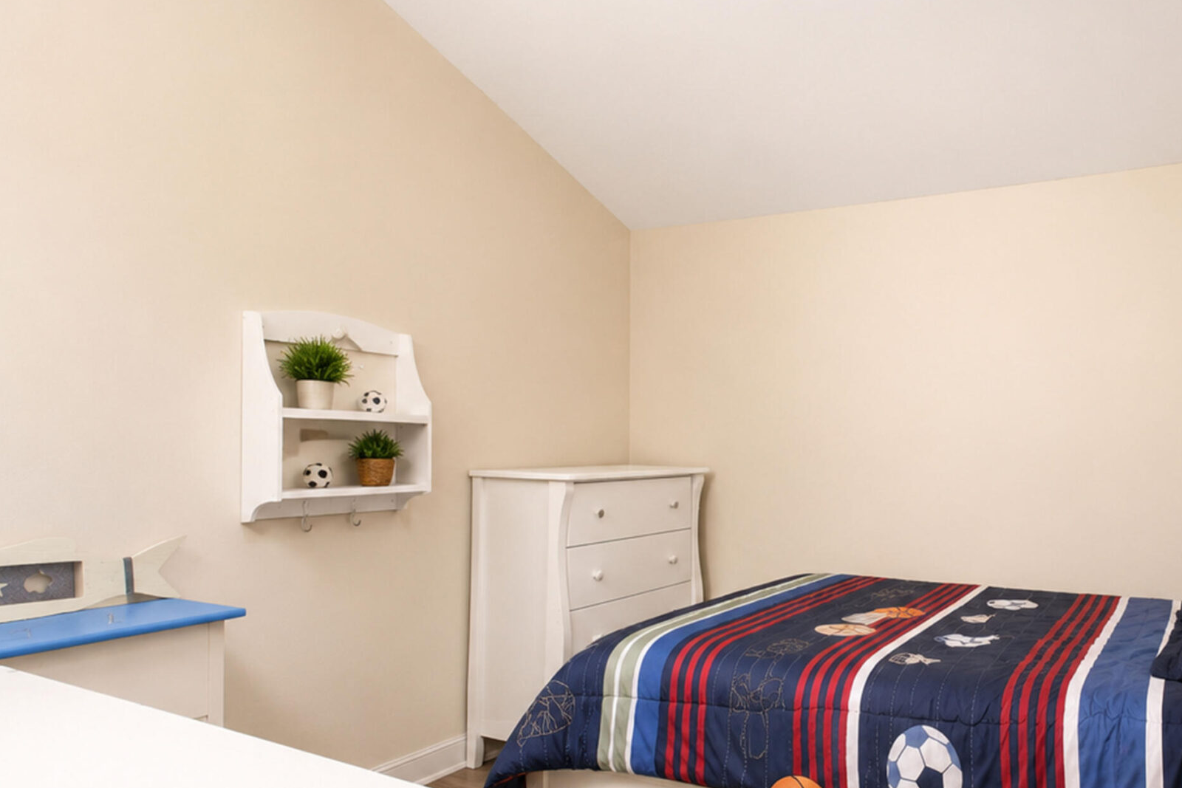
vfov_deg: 52.9
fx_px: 788
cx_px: 892
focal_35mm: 24
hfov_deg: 68.8
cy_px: 455
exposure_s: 1/40
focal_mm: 10
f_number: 5
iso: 1250
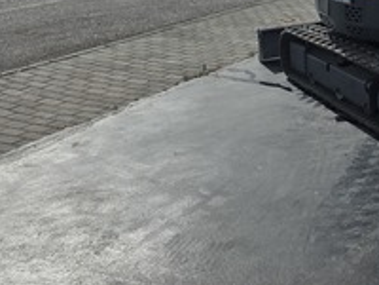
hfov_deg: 28.1
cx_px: 410
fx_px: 690
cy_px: -55
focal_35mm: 63
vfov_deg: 21.6
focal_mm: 6.3
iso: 40
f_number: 1.7
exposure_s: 1/7944
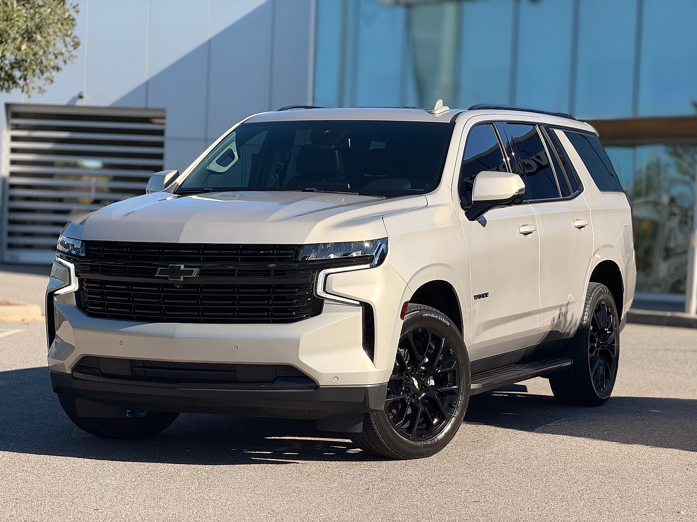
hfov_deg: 19.6
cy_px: 261
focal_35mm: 100
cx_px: 348
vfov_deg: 14.8
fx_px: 2014
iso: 25
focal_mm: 16.89
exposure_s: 1/638
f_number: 2.8
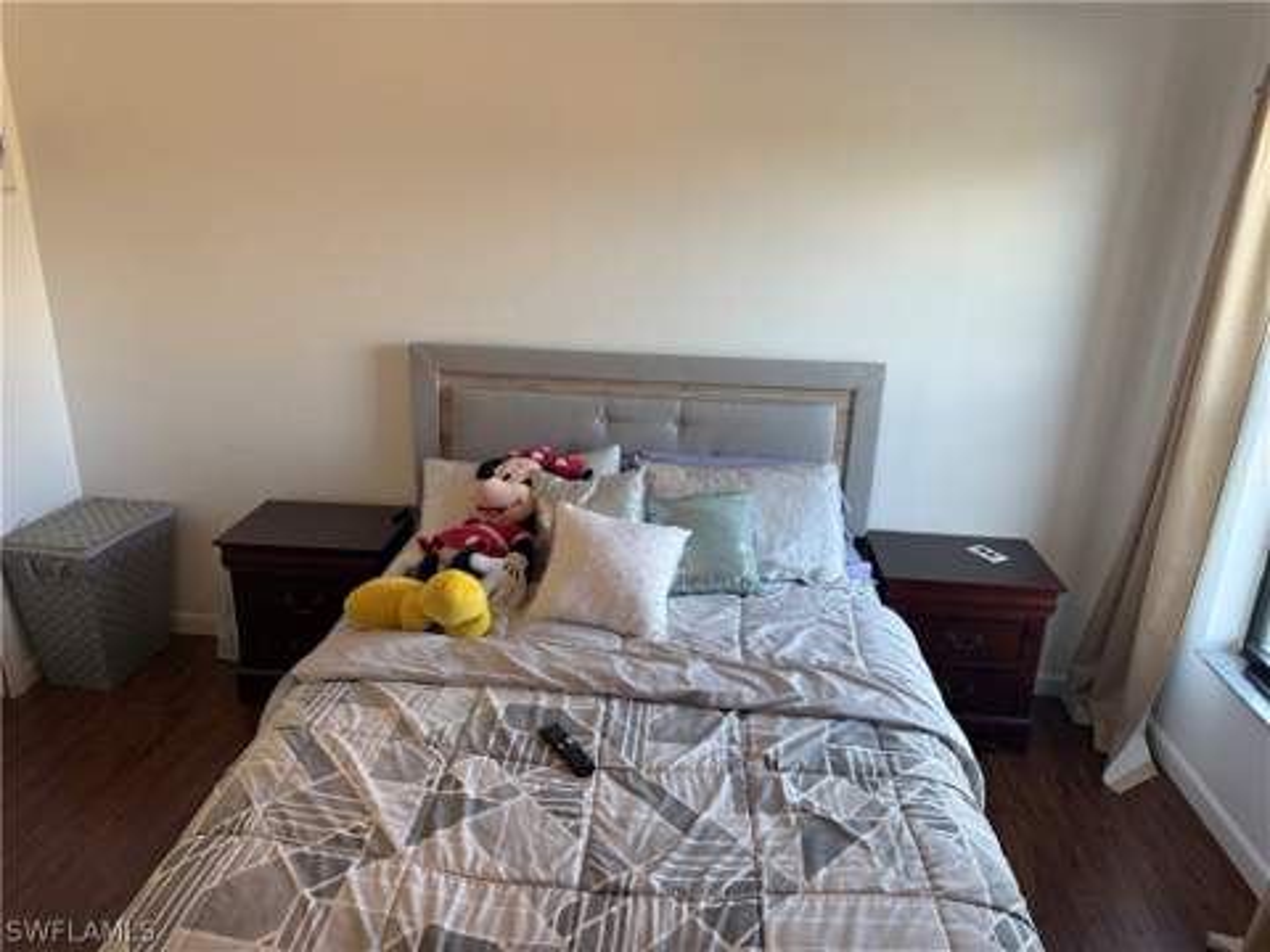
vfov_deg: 56.8
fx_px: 881
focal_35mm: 24
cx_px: 635
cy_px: 476
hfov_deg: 71.6
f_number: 1.78
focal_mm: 6.76
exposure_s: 1/120
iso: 160
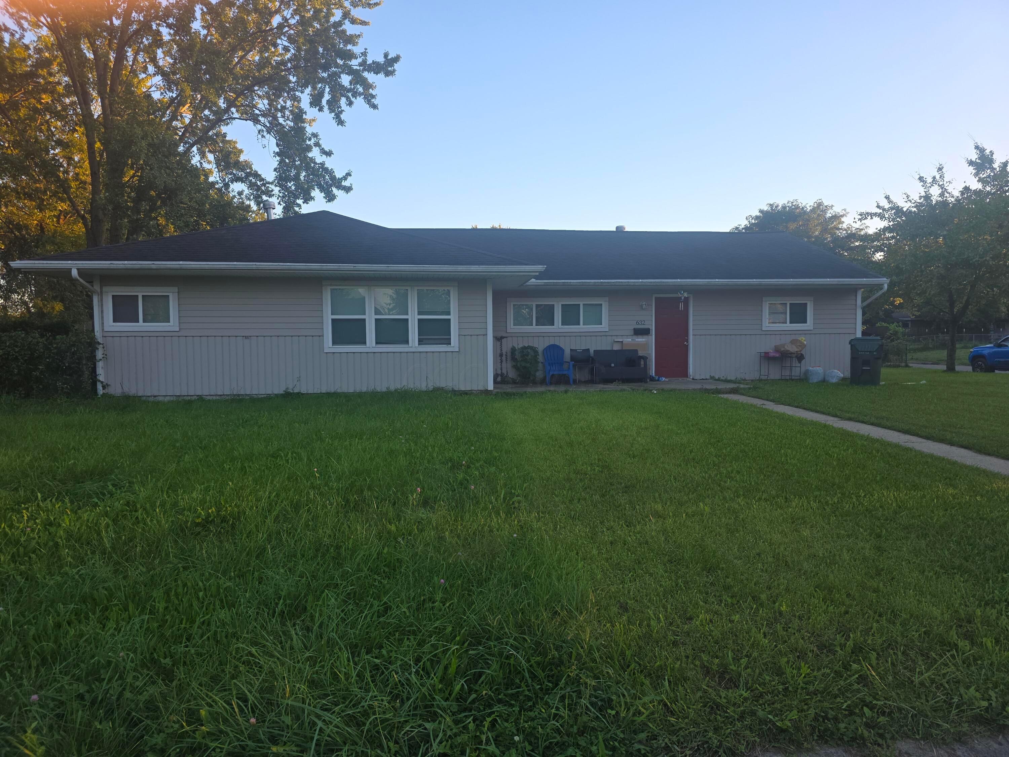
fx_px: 670
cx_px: 504
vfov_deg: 58.9
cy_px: 378
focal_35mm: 23
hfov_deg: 73.9
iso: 16
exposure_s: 1/120
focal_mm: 6.3
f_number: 1.7
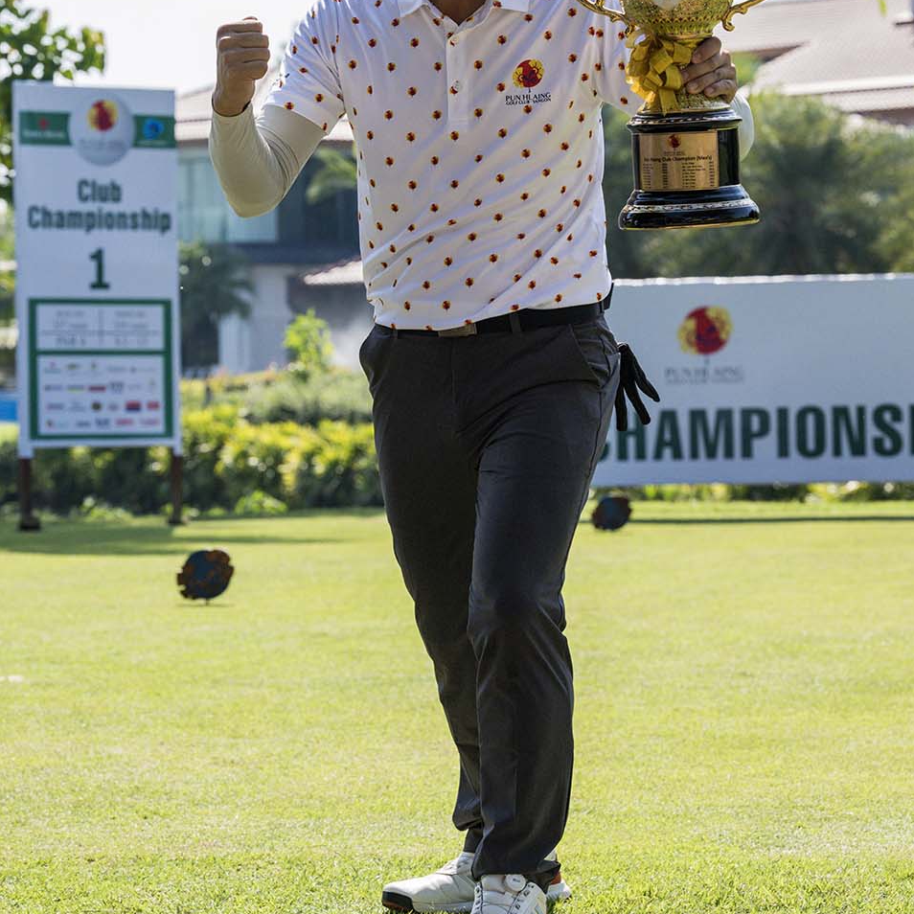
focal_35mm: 109
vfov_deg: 16.0
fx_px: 3256
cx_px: 459
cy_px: 400
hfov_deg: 16.0
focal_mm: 85
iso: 1000
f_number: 6.3
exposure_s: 1/2000
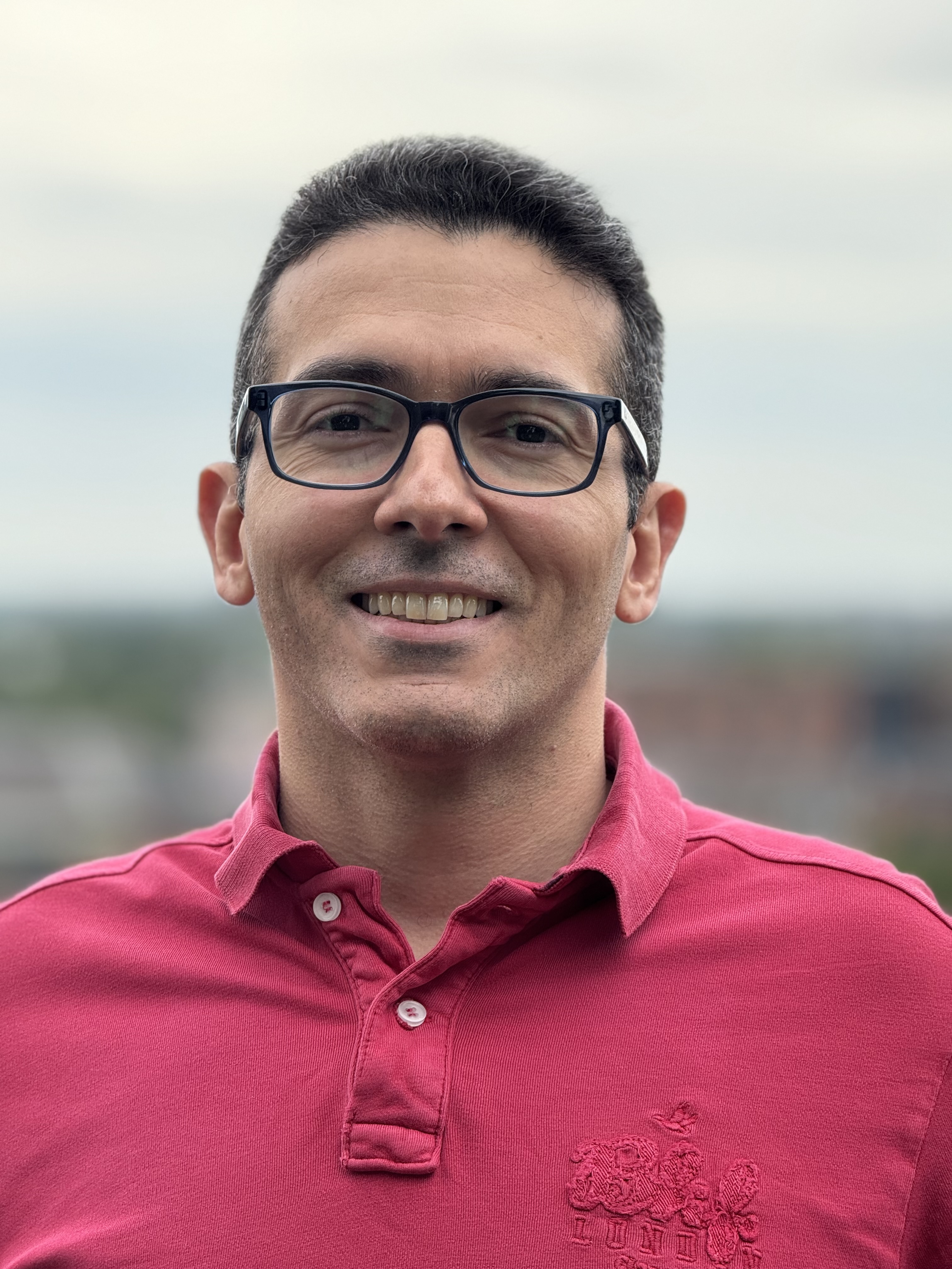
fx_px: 4400
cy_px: 634
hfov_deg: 12.3
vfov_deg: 16.4
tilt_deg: +0.5
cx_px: 476
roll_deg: -0.8
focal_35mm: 120
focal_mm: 15.66
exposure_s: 1/576
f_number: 2.8
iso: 64
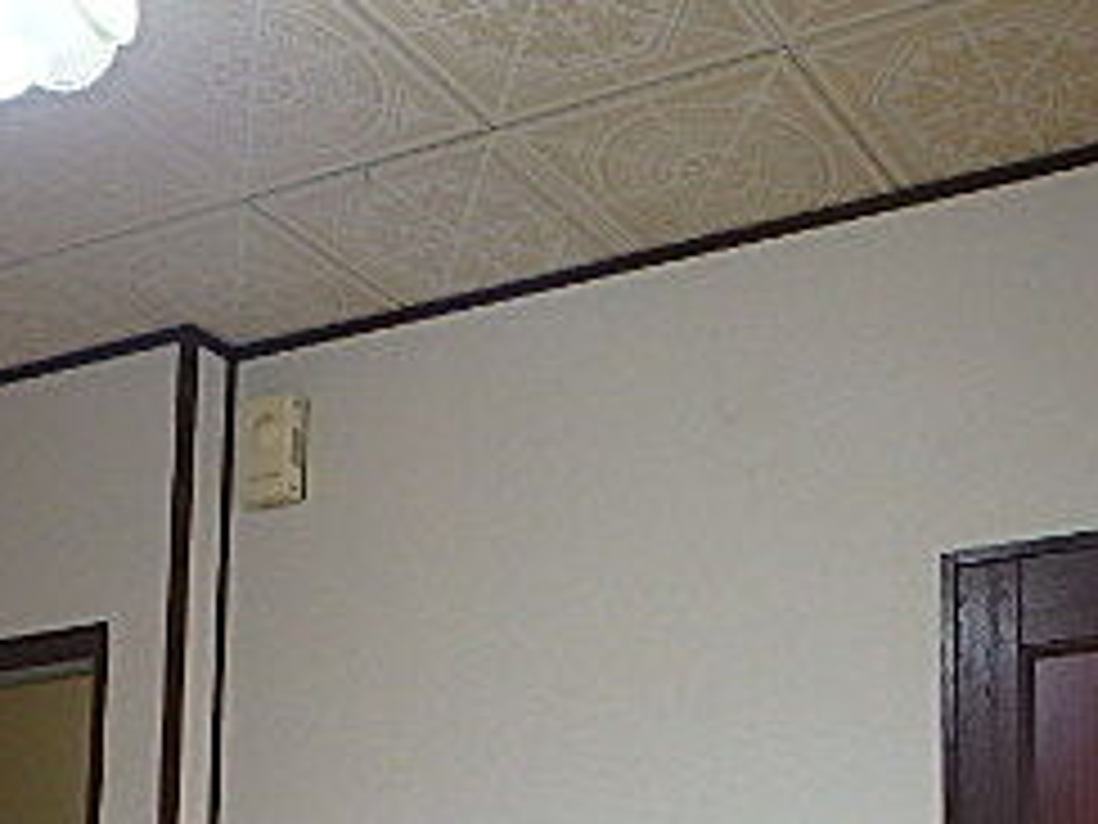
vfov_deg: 23.7
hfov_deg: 33.8
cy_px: 1045
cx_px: 886
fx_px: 1745
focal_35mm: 55
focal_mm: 3.7
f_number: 3.5
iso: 200
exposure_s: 1/40
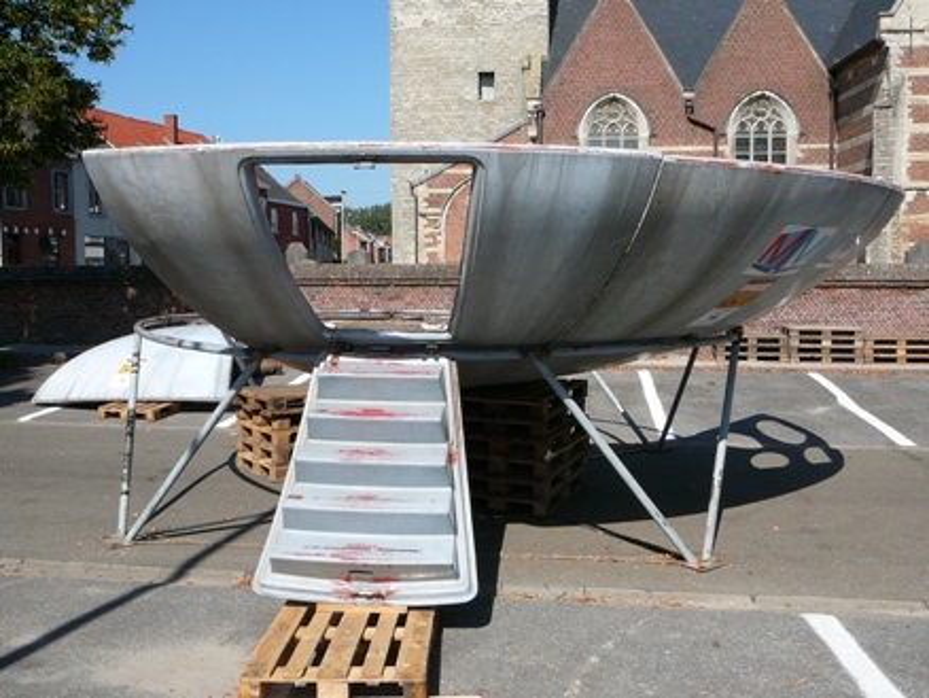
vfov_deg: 40.7
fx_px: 940
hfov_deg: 52.6
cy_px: 349
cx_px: 464
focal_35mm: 35
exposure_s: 1/500
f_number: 5
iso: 80
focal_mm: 5.2
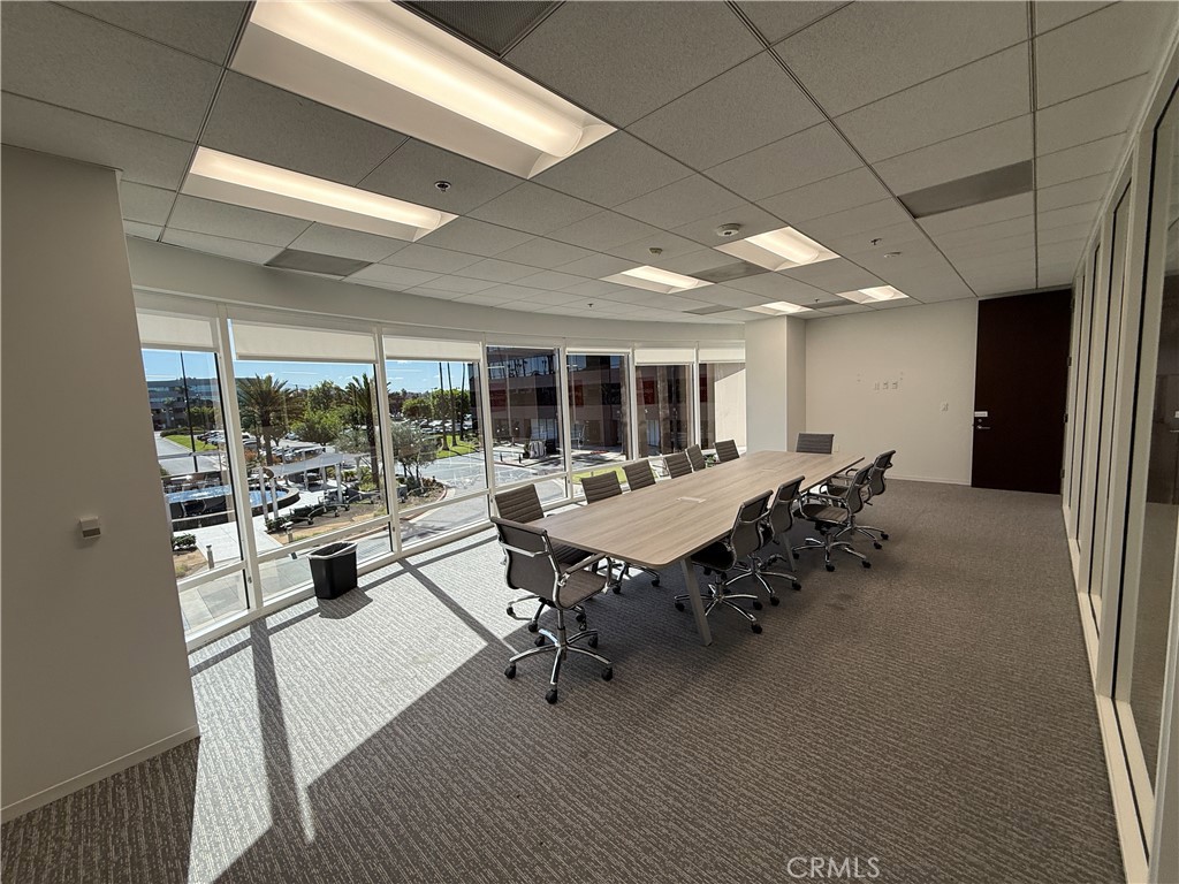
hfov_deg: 102.1
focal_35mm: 14
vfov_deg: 85.7
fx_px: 477
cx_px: 590
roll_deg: +2.6
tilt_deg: -4.6
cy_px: 442
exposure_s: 1/151
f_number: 2.2
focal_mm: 2.22
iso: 64
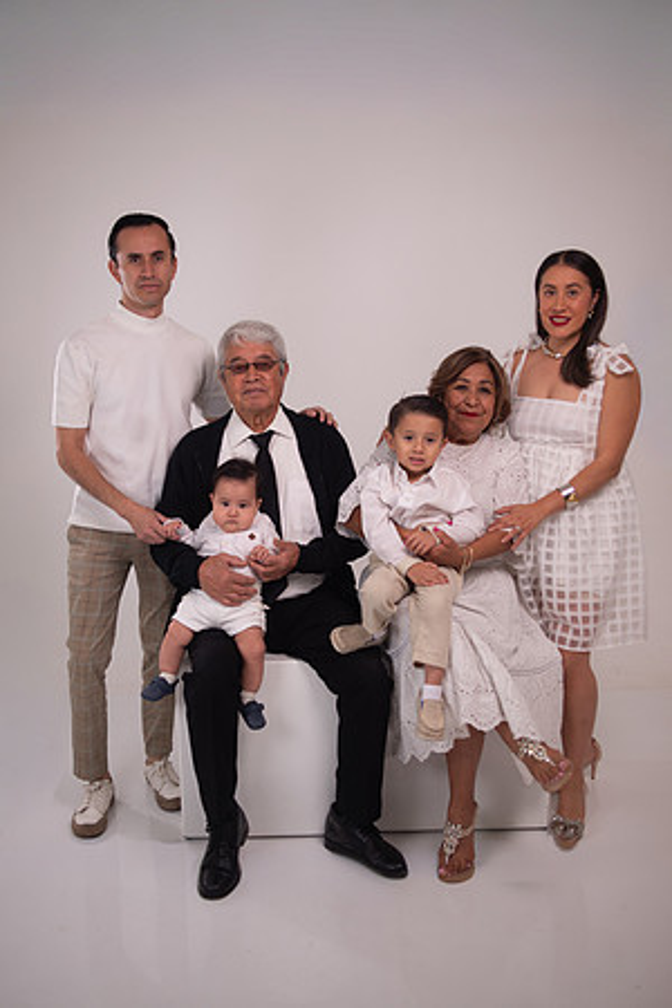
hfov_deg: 37.9
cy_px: 504
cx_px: 336
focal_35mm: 35
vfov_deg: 54.4
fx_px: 980
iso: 100
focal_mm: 35
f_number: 4
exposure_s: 1/250
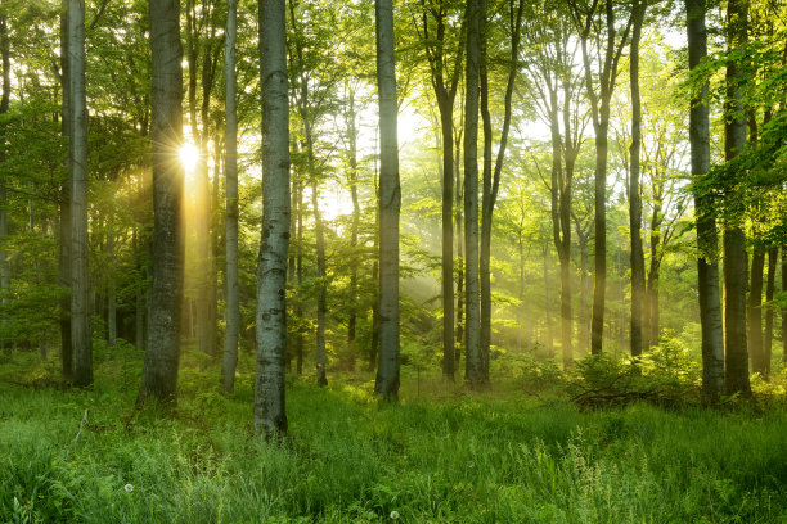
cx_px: 394
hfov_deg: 50.7
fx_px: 831
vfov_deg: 35.1
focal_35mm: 38
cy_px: 262
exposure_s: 1/3
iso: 100
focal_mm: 38
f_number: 16
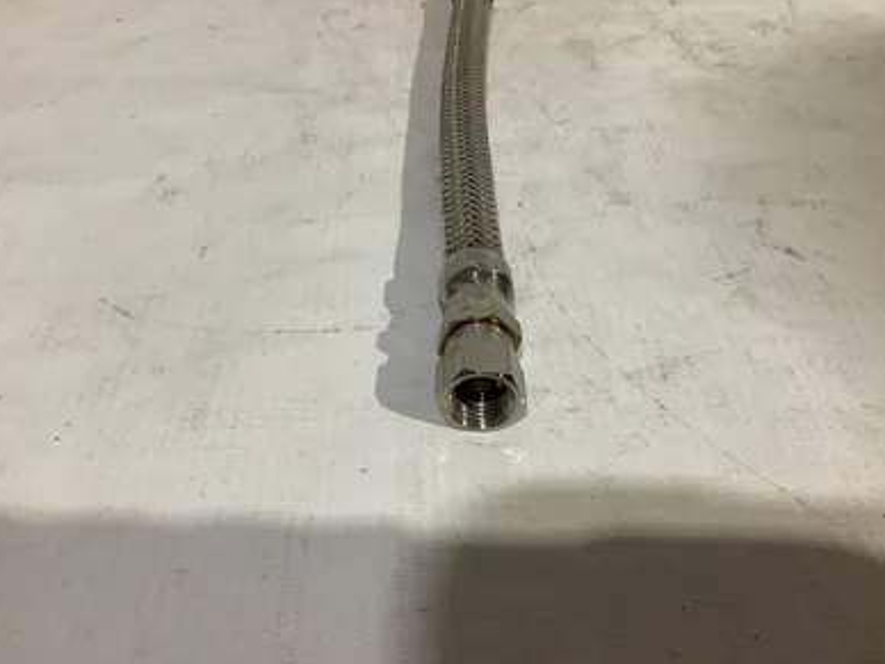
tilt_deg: -41.2
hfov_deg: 56.8
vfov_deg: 44.2
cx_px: 445
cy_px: 333
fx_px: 818
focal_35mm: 32
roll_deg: +0.3
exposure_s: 1/50
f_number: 2.4
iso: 200
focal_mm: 3.3
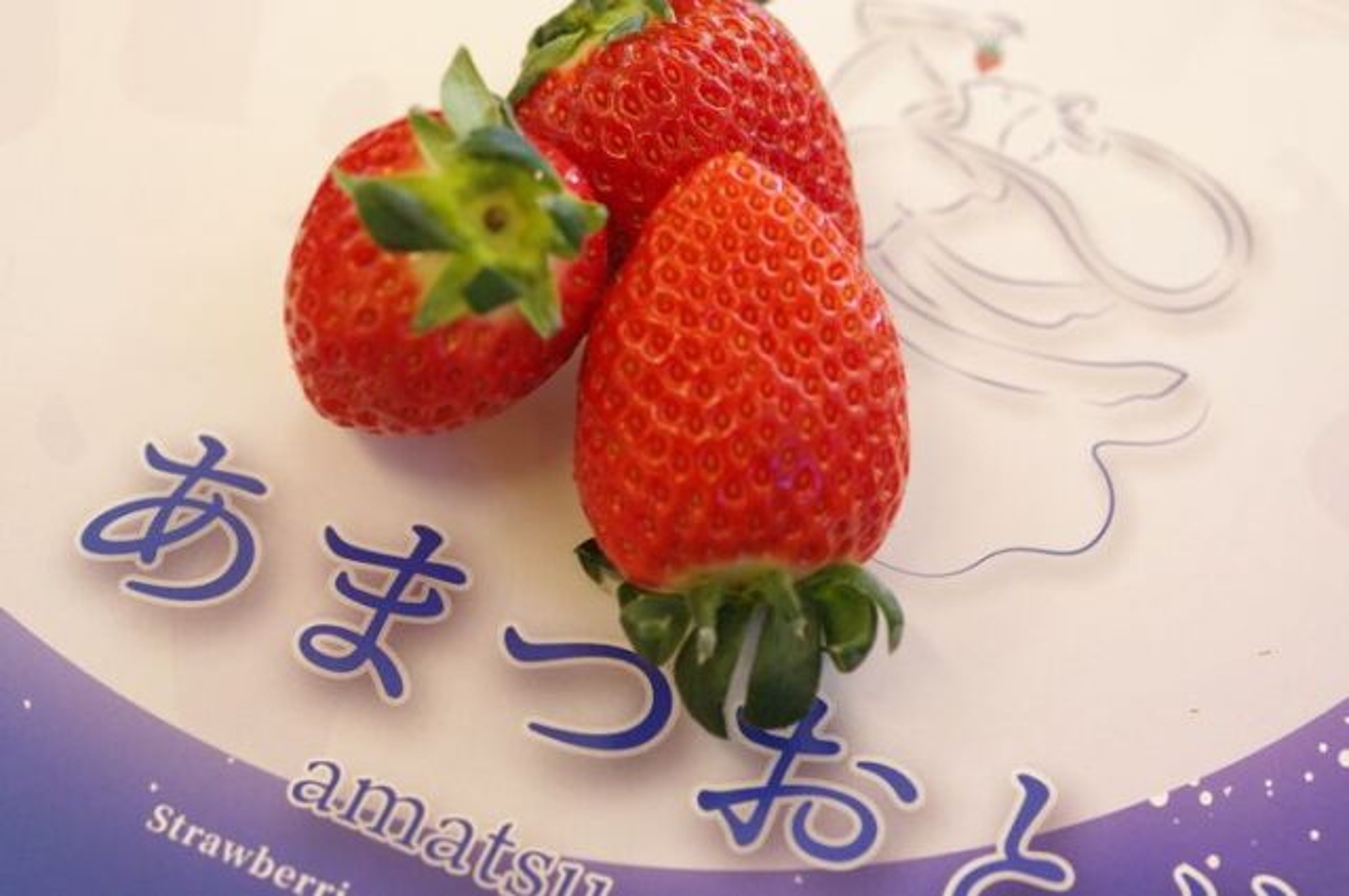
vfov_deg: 18.1
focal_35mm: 75
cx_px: 674
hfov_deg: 27.0
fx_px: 2807
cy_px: 448
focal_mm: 50
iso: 800
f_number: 4
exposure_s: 1/100
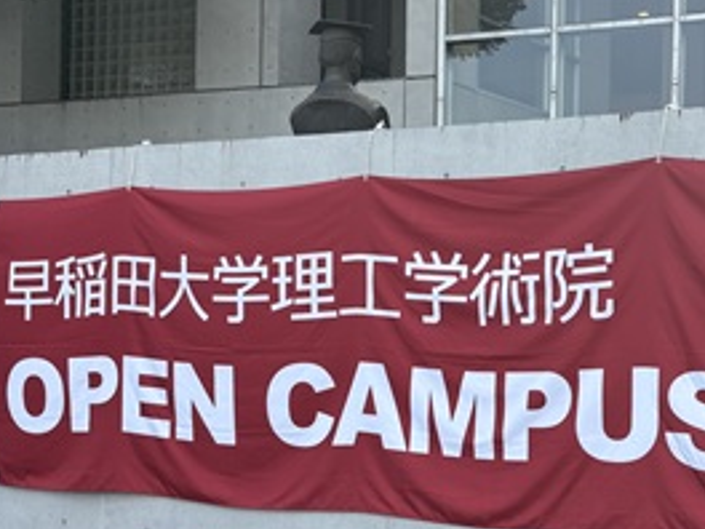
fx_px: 1283
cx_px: 518
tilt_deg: +0.3
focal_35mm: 63
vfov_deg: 23.2
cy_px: 321
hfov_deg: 30.3
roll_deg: -1.2
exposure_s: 1/935
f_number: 1.6
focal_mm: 5.96
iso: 50
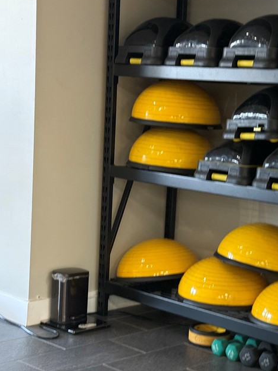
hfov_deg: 18.6
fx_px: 845
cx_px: 190
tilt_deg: -8.8
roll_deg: -5.2
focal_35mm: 79
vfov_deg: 24.7
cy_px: 221
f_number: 1.78
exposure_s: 1/60
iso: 200
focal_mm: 6.76
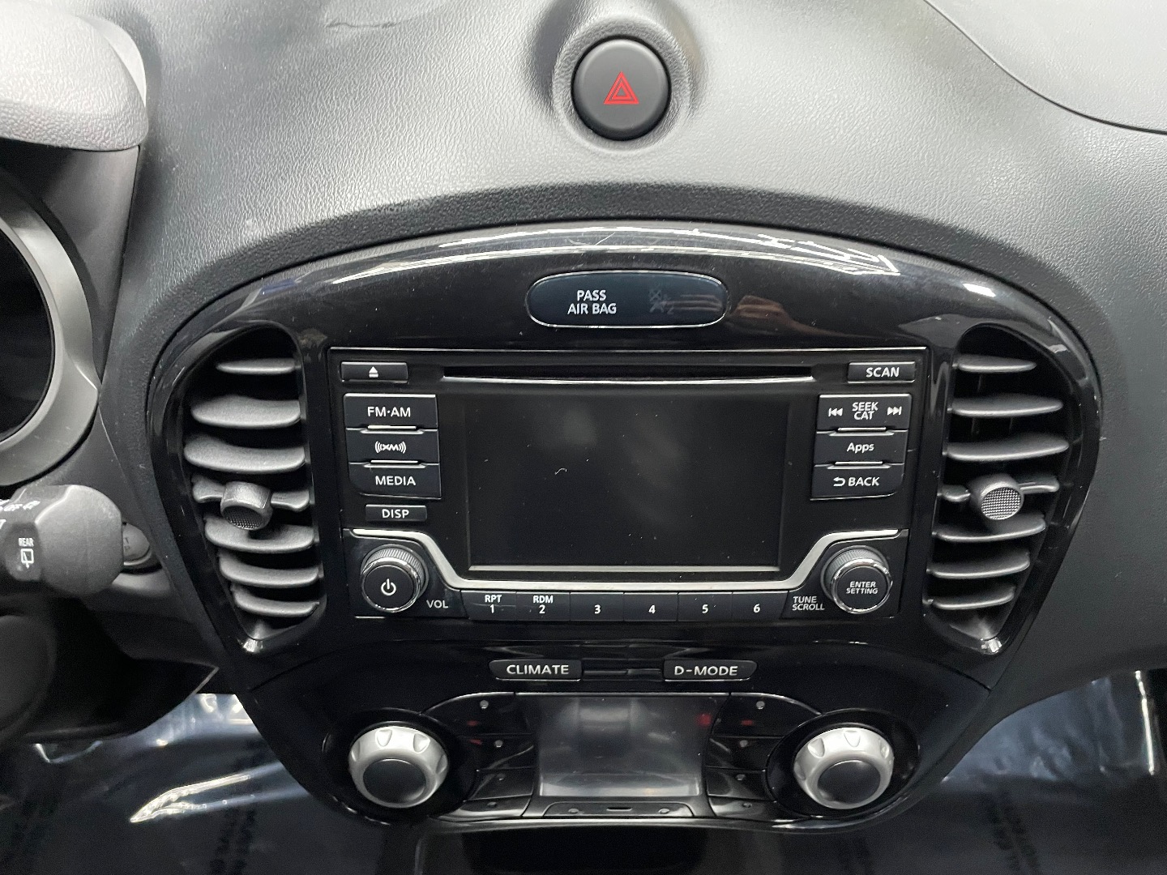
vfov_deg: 53.1
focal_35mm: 26
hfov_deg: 67.3
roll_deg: -0.1
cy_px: 438
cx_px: 584
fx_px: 877
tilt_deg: -41.0
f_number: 1.6
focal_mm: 4.2
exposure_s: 1/30
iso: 640
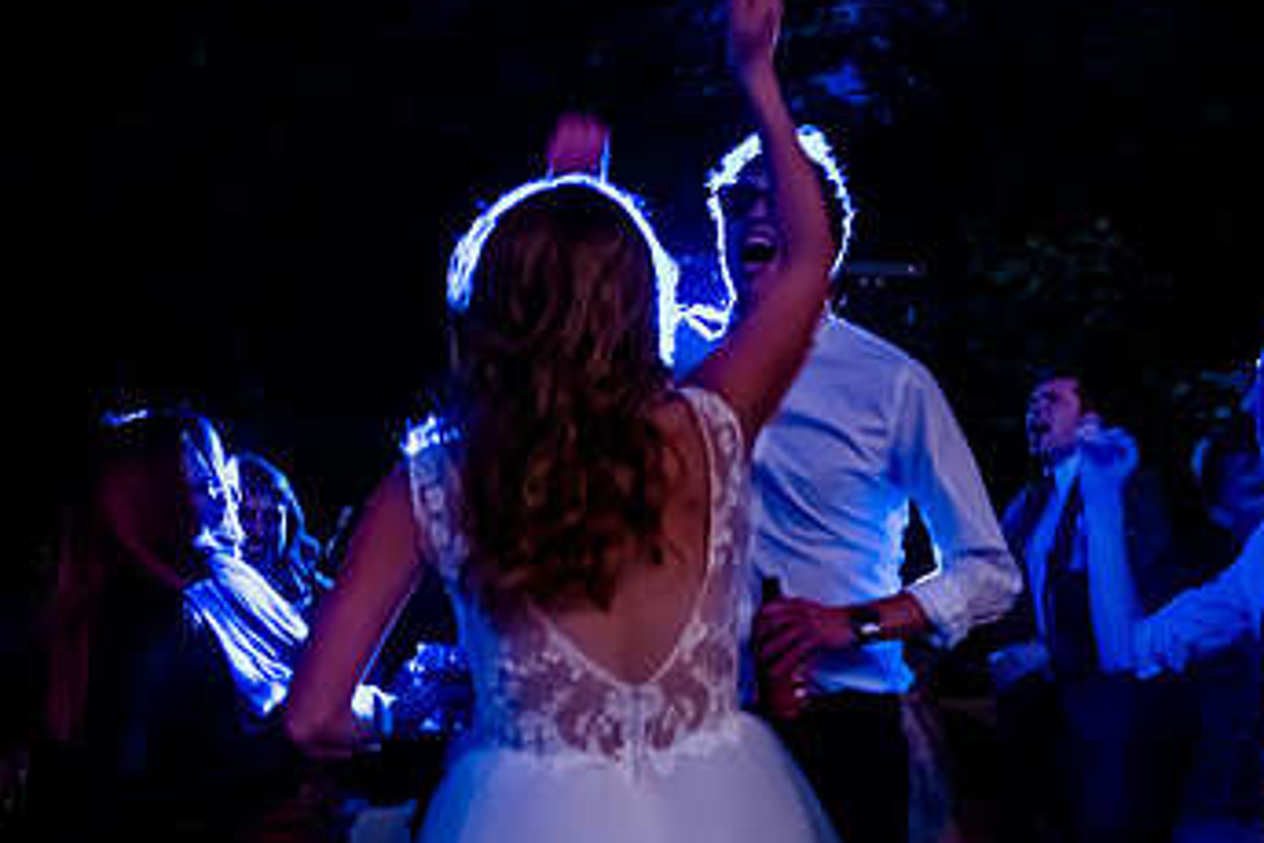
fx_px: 1720
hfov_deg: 40.3
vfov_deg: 27.0
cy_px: 662
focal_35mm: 49
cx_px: 647
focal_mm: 24
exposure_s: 1/100
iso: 8000
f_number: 2.8
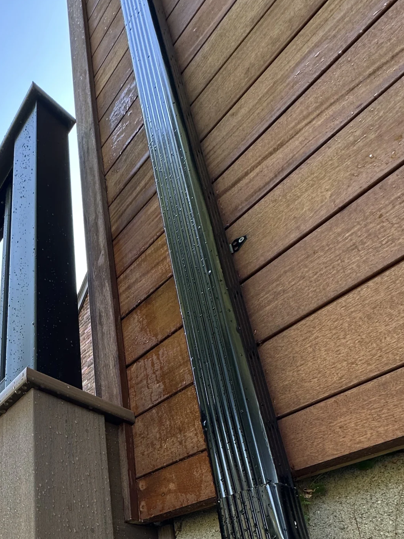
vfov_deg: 58.7
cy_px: 473
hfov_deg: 48.7
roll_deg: +1.0
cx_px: 58
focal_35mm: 26
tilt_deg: +22.4
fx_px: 404
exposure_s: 1/115
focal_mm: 2.22
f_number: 2.2
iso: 40
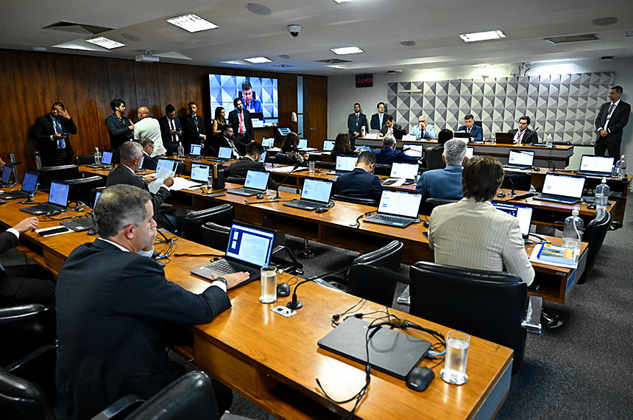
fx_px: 421
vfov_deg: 52.9
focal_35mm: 24
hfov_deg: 73.8
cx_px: 316
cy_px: 210
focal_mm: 24
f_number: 4.5
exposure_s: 1/200
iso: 5000
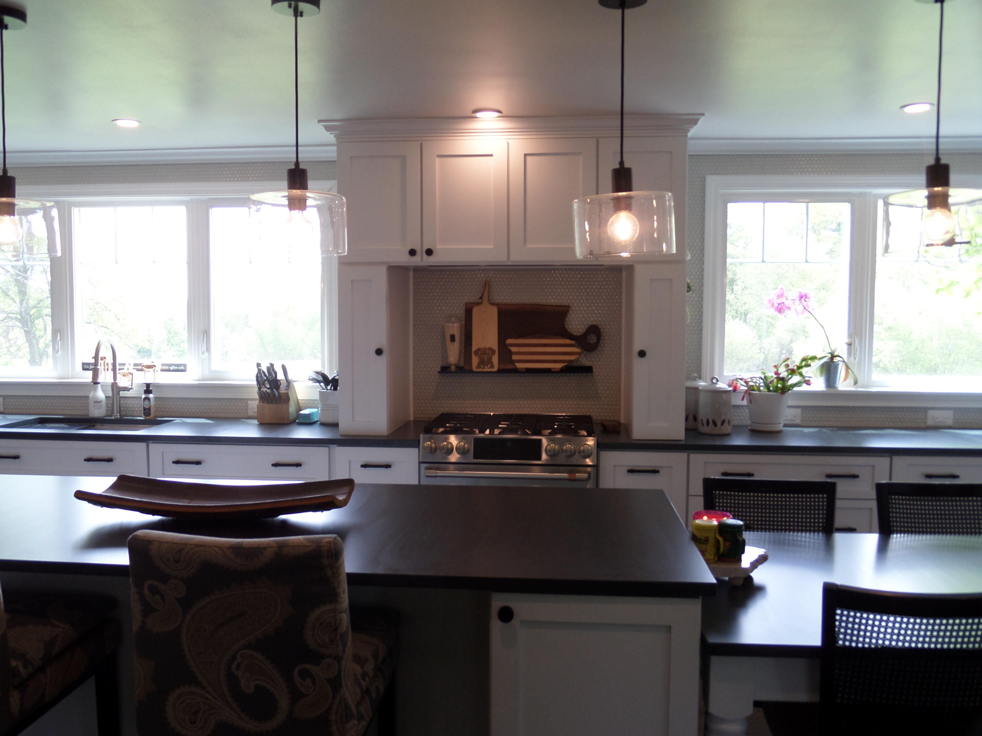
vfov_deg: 44.2
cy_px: 368
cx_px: 491
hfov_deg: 56.8
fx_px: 908
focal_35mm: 32
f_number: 3.4
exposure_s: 1/45
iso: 80
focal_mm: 5.3
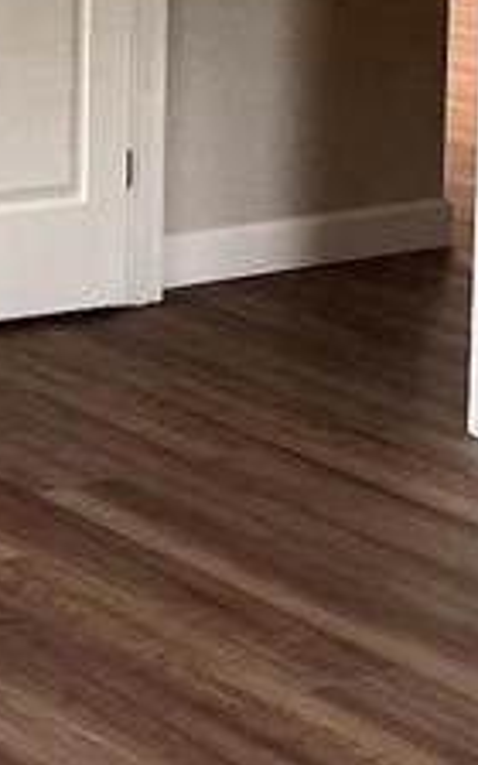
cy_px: -266
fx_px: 2626
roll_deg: -0.7
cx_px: -382
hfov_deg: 9.9
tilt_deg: -2.6
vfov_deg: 15.6
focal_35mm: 126
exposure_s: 1/60
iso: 160
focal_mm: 5.1
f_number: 1.6
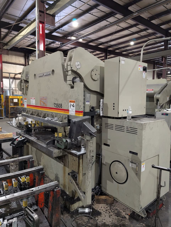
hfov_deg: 56.9
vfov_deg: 71.5
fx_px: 158
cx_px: 86
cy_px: 114
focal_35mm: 24
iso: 680
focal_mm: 6.9
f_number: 1.7
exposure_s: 1/126
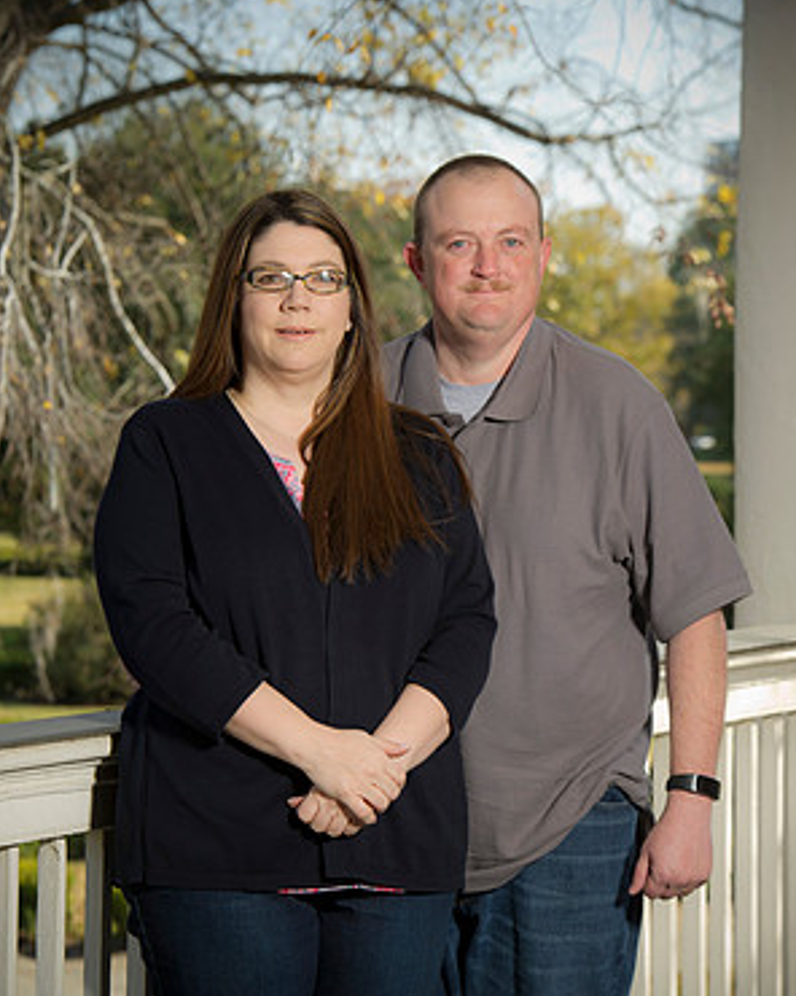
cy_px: 568
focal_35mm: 139
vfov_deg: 13.9
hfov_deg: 11.1
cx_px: 399
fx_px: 4093
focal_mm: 122
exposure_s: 1/125
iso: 160
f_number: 8
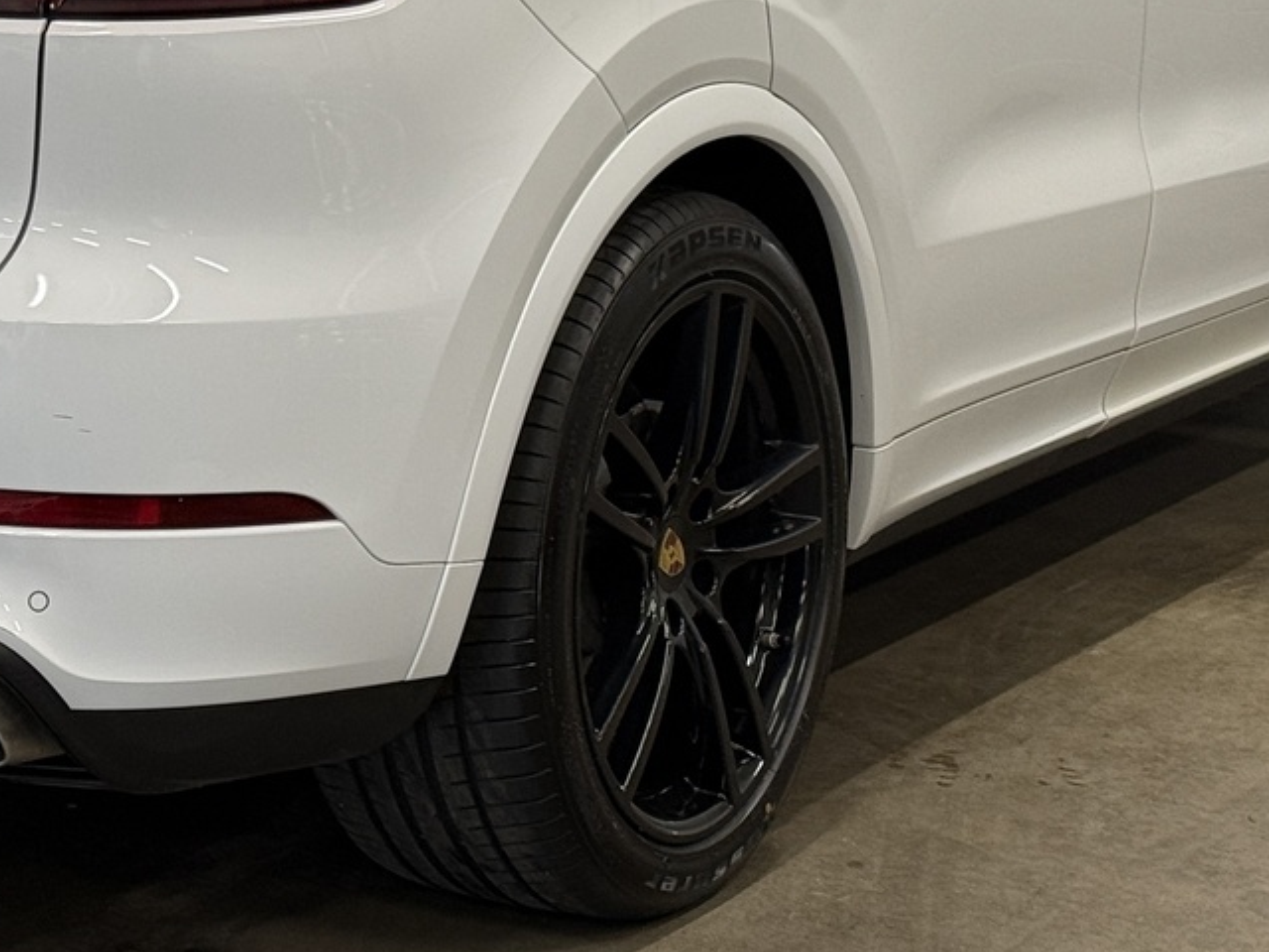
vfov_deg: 12.1
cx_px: 192
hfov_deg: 16.3
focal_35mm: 120
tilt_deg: -5.2
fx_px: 4399
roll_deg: -1.2
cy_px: -135
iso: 80
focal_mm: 6.76
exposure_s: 1/100
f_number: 1.78
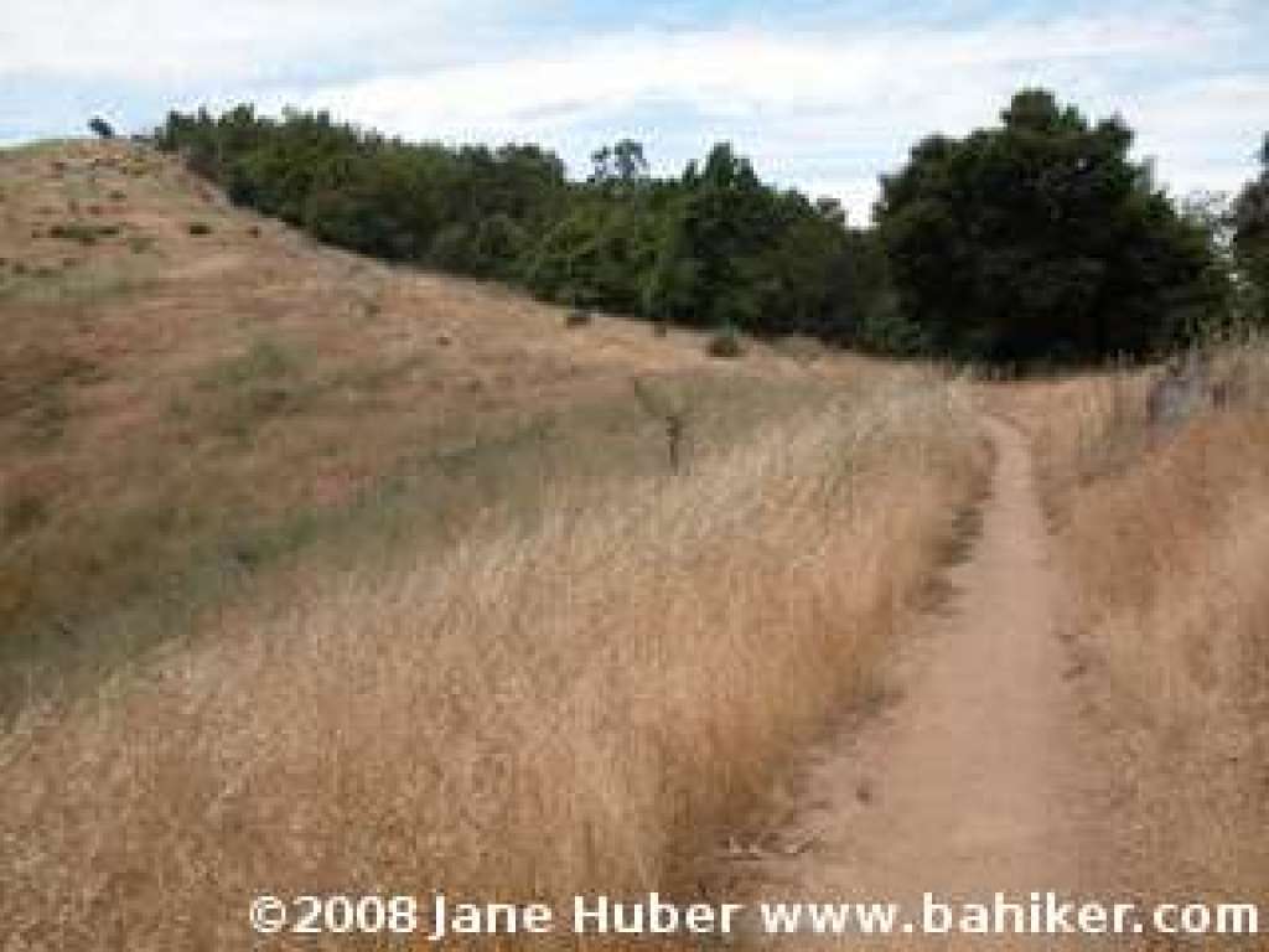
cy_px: 476
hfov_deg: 54.0
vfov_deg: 41.8
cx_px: 634
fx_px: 1246
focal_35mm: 34
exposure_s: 1/389
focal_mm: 8.9
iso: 100
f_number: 6.3
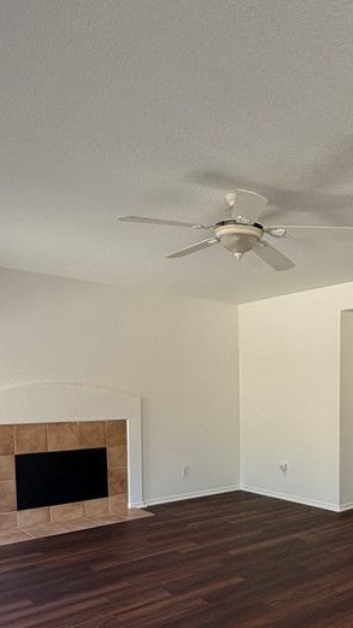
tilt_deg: -5.3
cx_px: 276
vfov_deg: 62.2
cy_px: 435
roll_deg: -0.1
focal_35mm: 30
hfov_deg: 37.7
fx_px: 499
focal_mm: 2.22
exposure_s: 1/121
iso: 200
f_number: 2.2
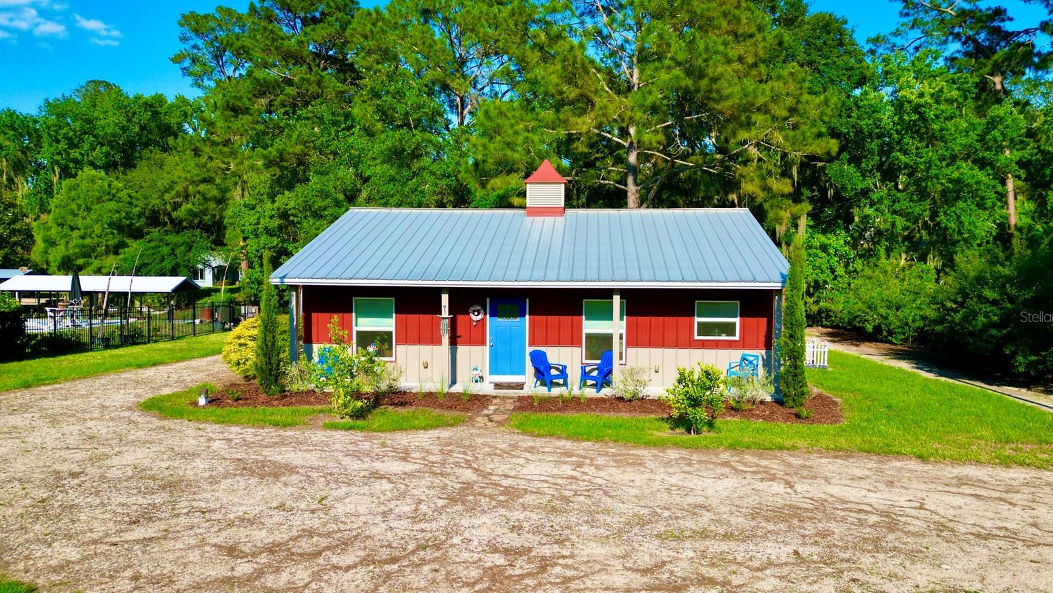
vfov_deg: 42.9
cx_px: 540
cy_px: 316
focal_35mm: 27
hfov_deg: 69.8
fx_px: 754
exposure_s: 1/2500
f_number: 1.7
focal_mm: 6.72
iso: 110
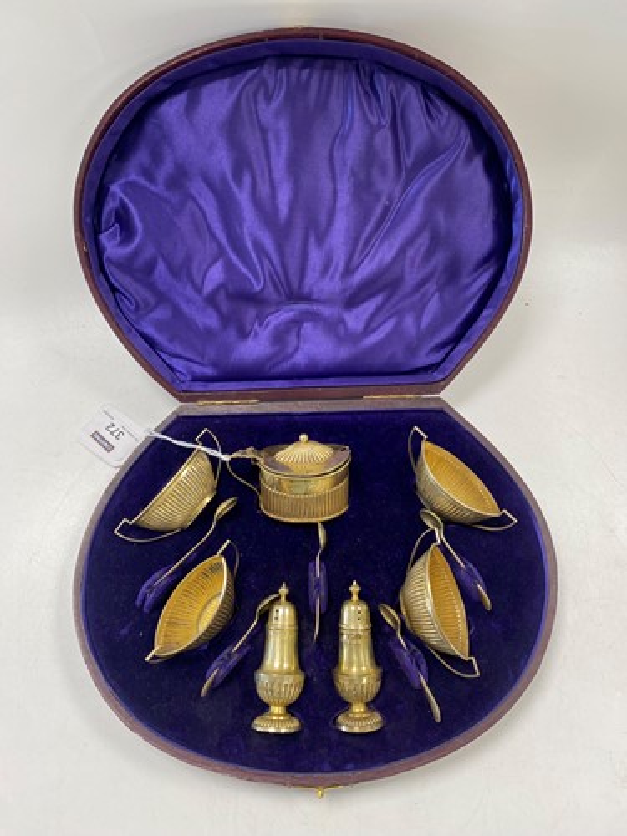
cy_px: 418
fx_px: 628
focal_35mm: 26
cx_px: 314
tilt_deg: -67.3
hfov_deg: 53.1
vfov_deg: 67.3
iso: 100
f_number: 1.8
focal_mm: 4.25
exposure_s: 1/100
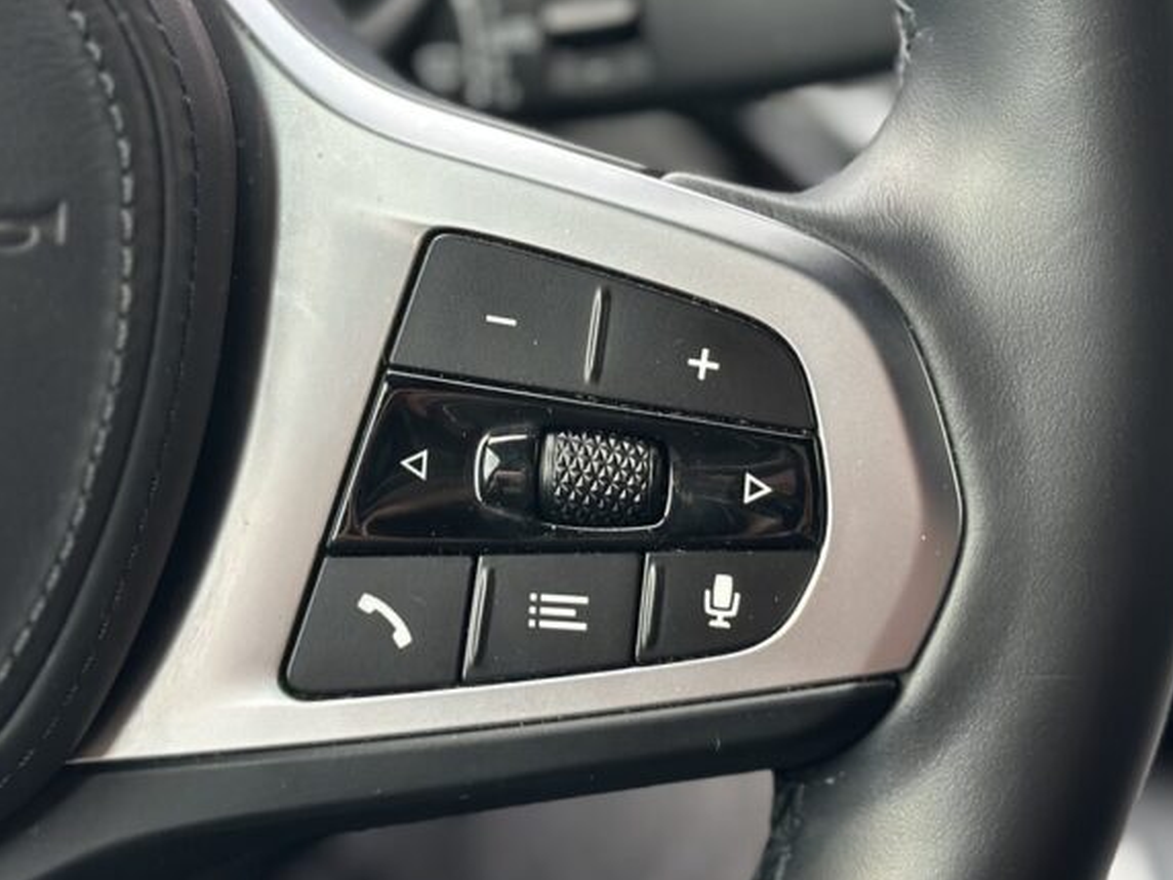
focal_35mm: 86
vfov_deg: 17.1
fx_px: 2914
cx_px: 443
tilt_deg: -24.7
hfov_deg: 22.7
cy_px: 279
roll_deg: -3.3
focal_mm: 6.86
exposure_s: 1/277
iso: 80
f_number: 1.78
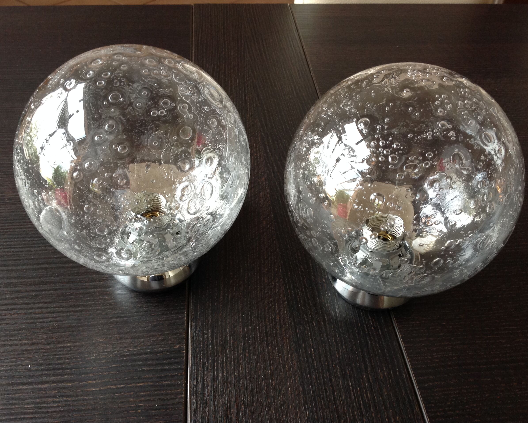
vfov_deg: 40.1
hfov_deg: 49.1
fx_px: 578
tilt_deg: -41.0
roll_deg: -2.4
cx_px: 265
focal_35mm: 37
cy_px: 211
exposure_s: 1/15
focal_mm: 4.28
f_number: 2.4
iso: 100
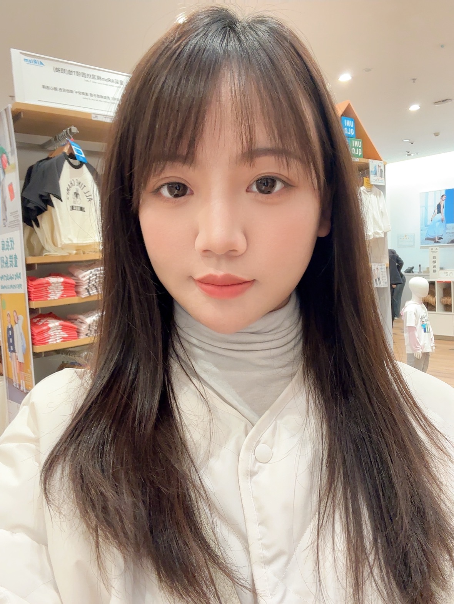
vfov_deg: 59.9
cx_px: 227
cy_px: 302
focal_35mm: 30
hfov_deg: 46.8
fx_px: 524
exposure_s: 1/50
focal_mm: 2.69
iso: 125
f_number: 1.9
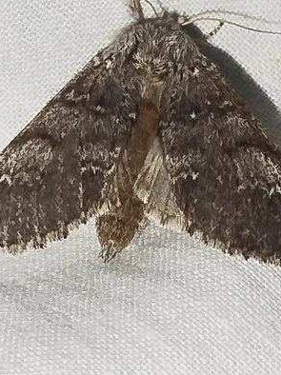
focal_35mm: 156
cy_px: 151
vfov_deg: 12.7
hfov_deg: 9.5
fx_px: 1690
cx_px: 139
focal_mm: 5.31
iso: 125
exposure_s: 1/50
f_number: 1.7
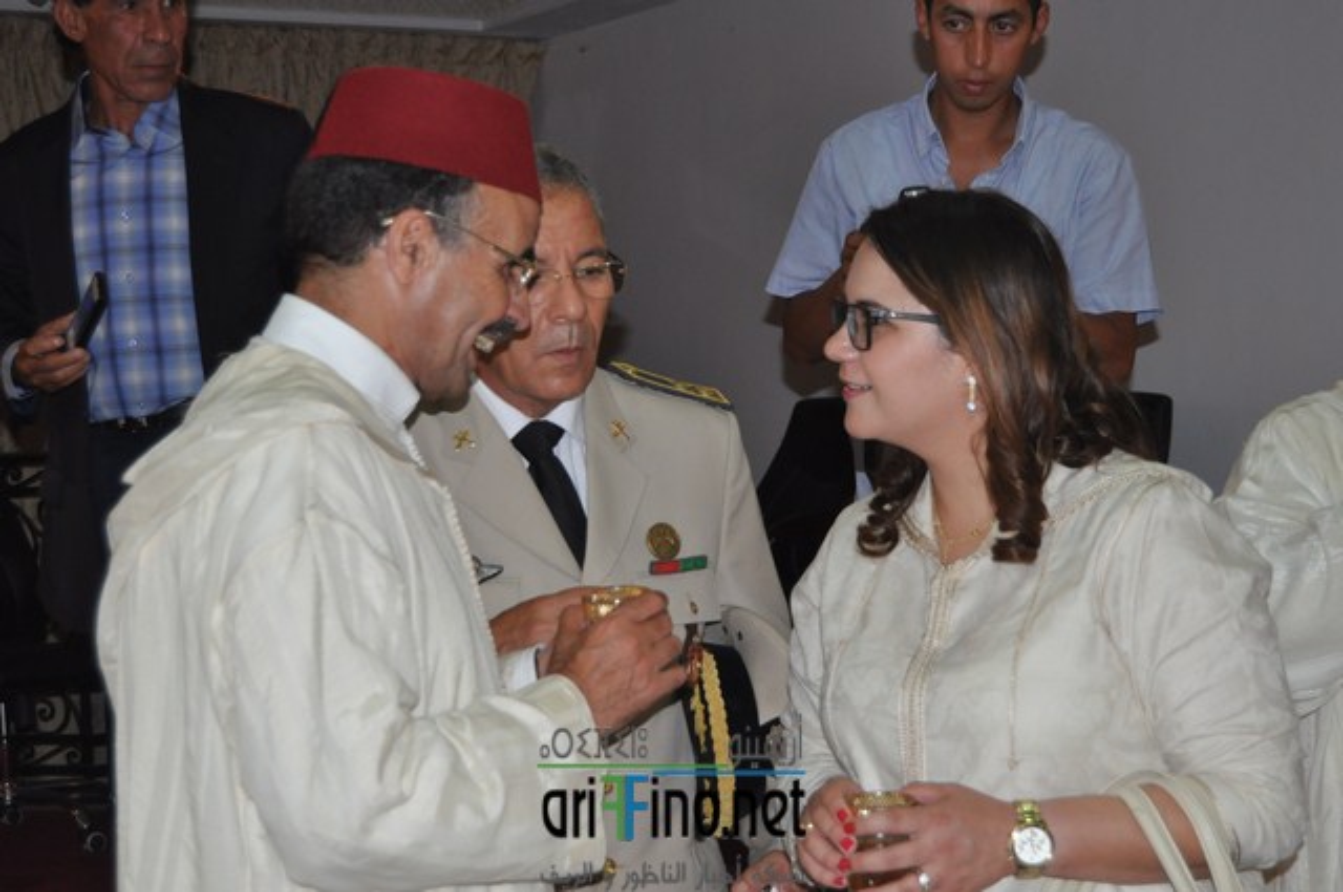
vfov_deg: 21.5
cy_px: 446
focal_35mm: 63
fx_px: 2347
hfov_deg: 31.9
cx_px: 672
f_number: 5
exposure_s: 1/60
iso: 800
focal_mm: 42
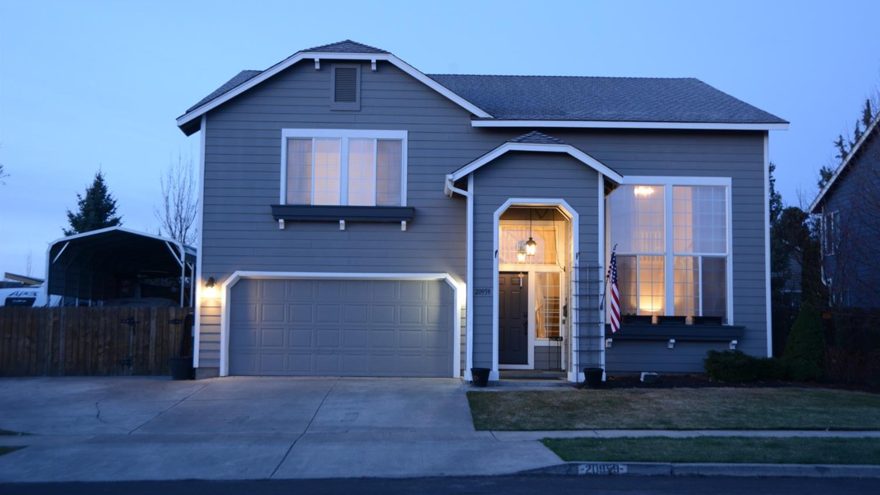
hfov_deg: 48.4
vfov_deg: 28.4
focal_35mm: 42
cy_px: 249
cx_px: 441
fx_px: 980
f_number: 5.6
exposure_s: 1/4
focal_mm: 40
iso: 640
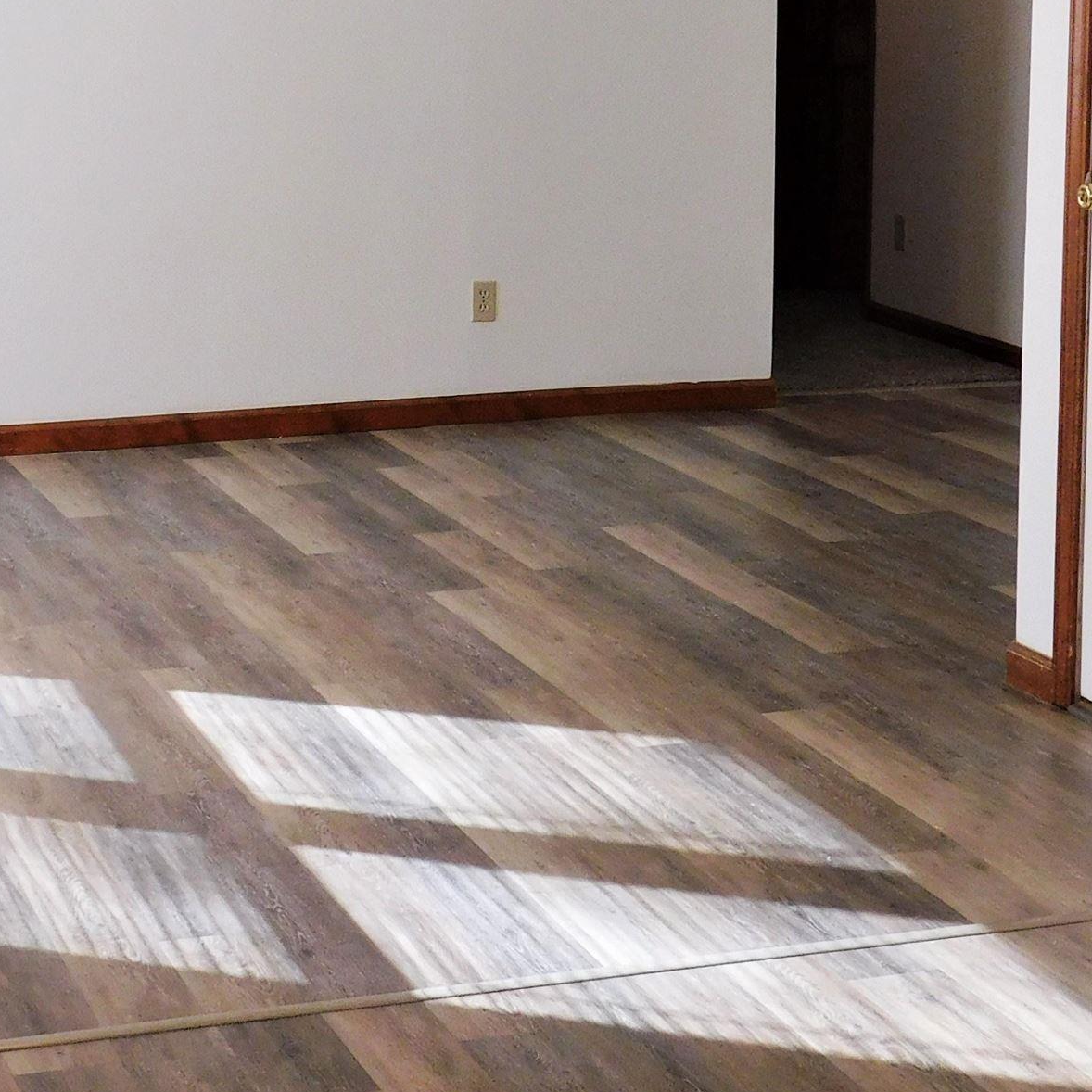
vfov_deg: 20.7
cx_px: 350
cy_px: 260
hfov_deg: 20.8
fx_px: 2962
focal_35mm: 83
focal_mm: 6.3
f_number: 3.5
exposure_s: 1/80
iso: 200
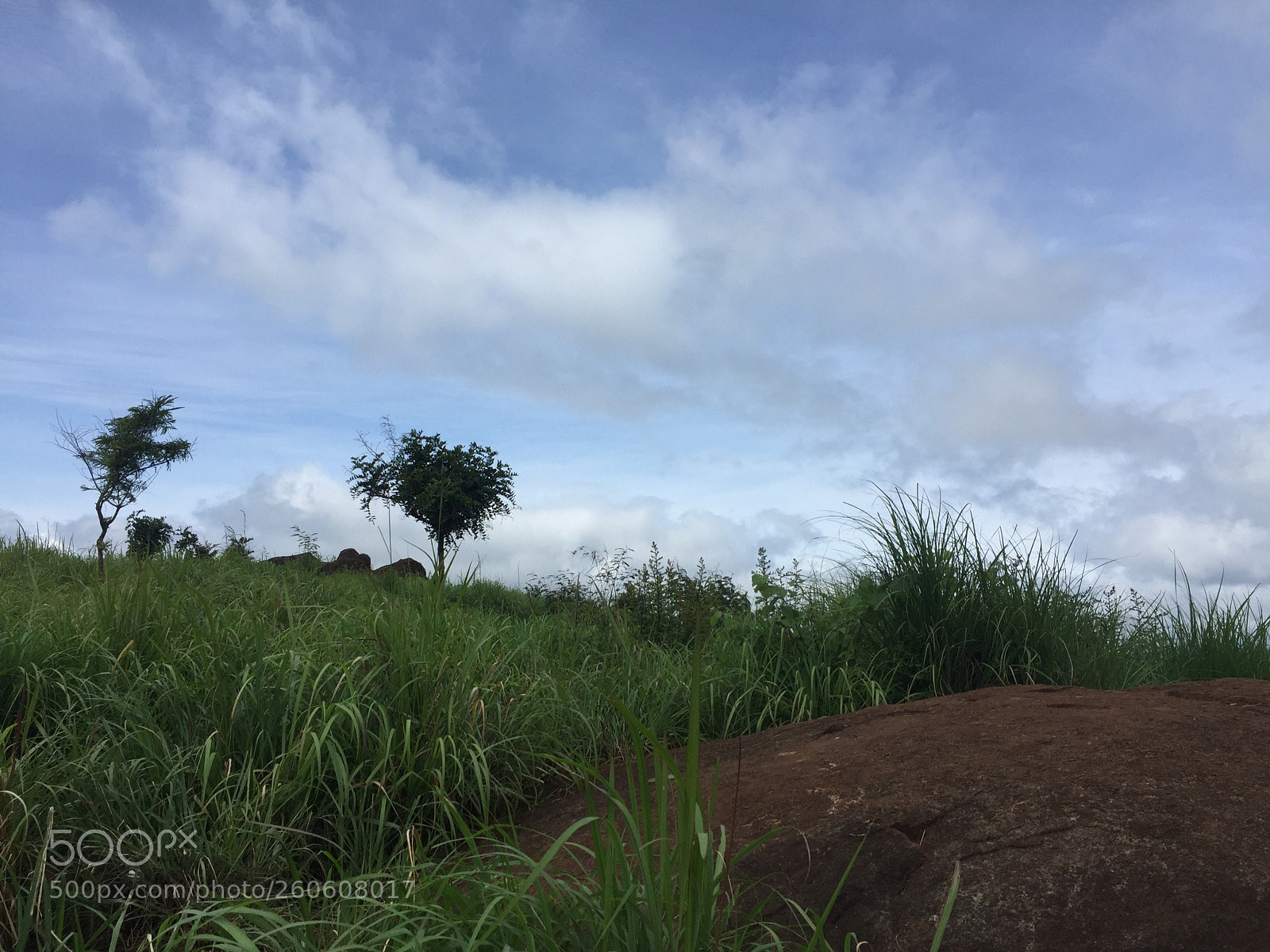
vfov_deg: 48.2
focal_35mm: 29
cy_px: 476
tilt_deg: +8.3
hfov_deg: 61.7
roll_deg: -2.9
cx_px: 635
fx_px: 1064
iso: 32
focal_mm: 4.15
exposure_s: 1/3968
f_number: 2.2
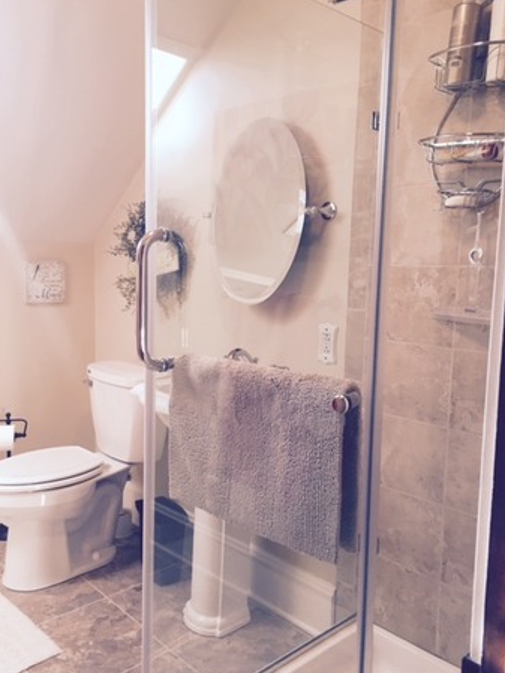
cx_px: 240
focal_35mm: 31
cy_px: 331
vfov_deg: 58.3
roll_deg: -1.2
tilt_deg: -5.2
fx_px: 603
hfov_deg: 45.4
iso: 40
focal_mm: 4.15
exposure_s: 1/30
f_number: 2.2
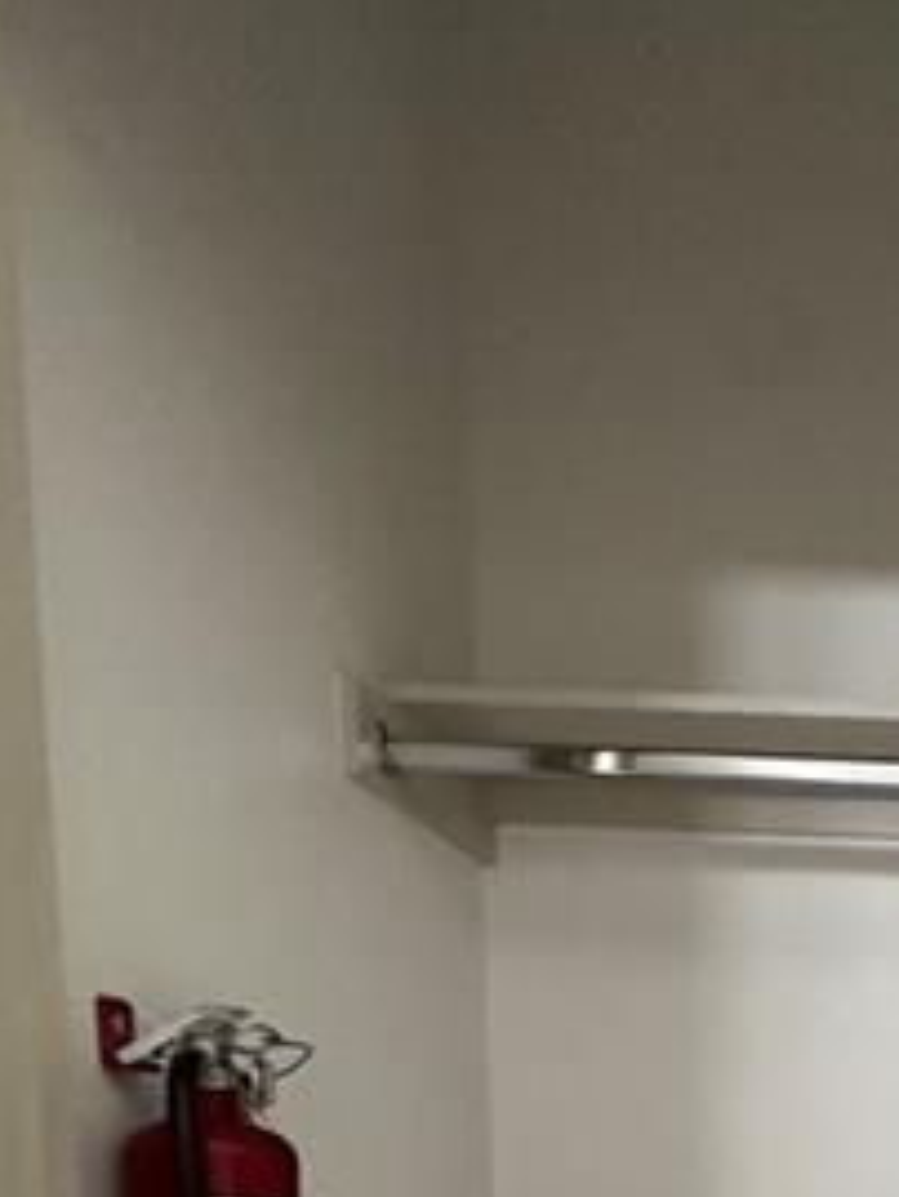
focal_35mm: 40
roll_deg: -3.1
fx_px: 1384
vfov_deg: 36.6
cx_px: 1028
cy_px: 1419
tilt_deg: -8.5
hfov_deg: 31.3
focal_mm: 2.22
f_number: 2.2
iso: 640
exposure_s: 1/60
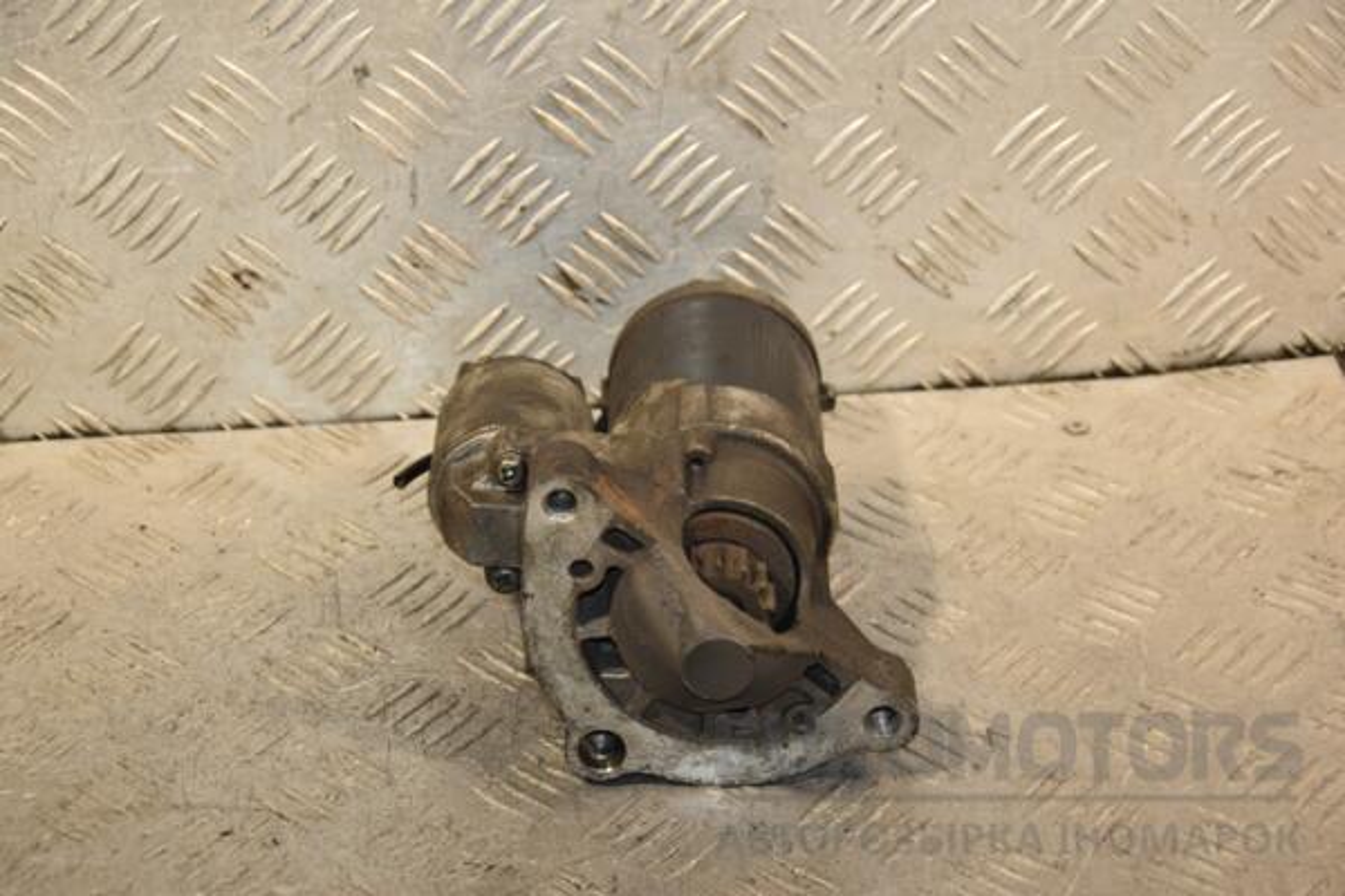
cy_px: 448
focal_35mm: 93
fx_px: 3474
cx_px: 672
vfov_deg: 14.7
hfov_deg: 21.9
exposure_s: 1/160
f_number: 5.3
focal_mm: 62
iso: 800
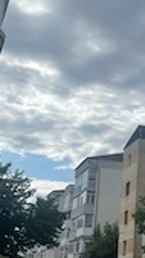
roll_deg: -2.8
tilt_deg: +21.7
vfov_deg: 31.4
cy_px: 107
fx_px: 458
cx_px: 134
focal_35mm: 67
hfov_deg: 17.7
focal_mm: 4.2
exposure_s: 1/7299
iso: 32
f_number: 1.6
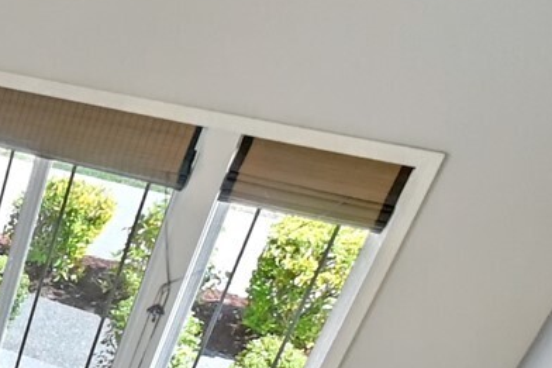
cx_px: -478
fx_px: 996
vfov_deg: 17.7
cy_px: 618
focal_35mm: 65
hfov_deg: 20.3
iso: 3200
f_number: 11
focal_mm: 10
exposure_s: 1/20
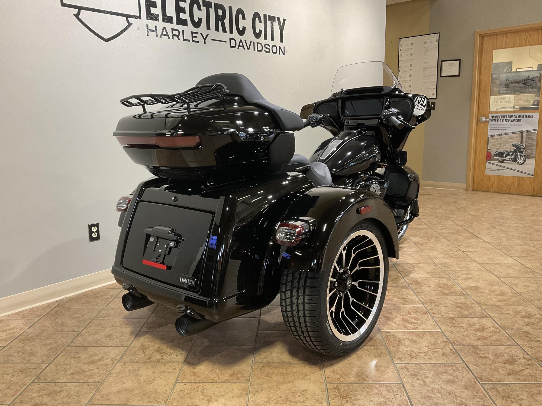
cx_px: 271
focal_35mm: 29
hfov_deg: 61.7
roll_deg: +1.2
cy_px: 203
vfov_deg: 48.2
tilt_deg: -11.1
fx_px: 454
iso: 125
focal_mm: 3
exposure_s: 1/60
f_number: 1.8
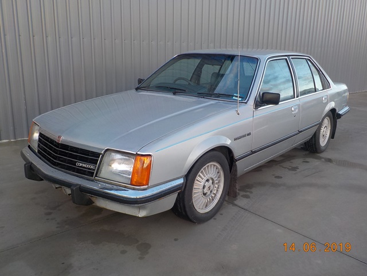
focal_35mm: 30
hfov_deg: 60.0
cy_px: 138
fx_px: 318
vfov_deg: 46.8
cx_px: 184
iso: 125
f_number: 3.3
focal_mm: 4.1
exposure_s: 1/80
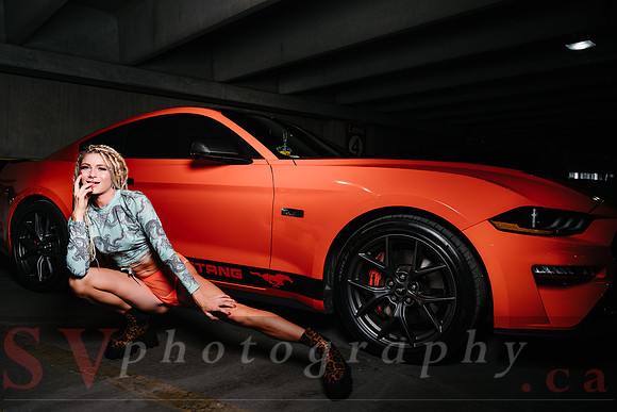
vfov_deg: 49.1
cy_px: 200
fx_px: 450
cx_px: 308
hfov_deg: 68.8
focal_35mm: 26
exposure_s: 1/125
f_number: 4
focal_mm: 32
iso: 50
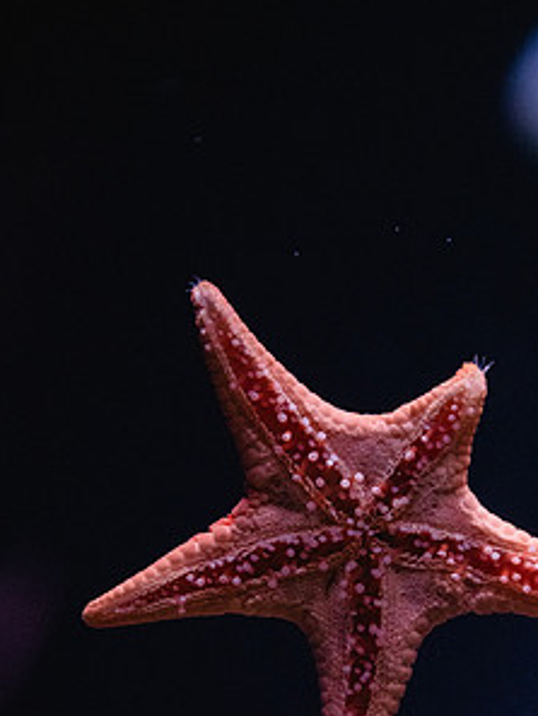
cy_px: 528
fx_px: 2112
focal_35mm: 102
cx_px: 355
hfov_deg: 14.5
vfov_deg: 19.1
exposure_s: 1/320
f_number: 3.2
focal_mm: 70
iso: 8000
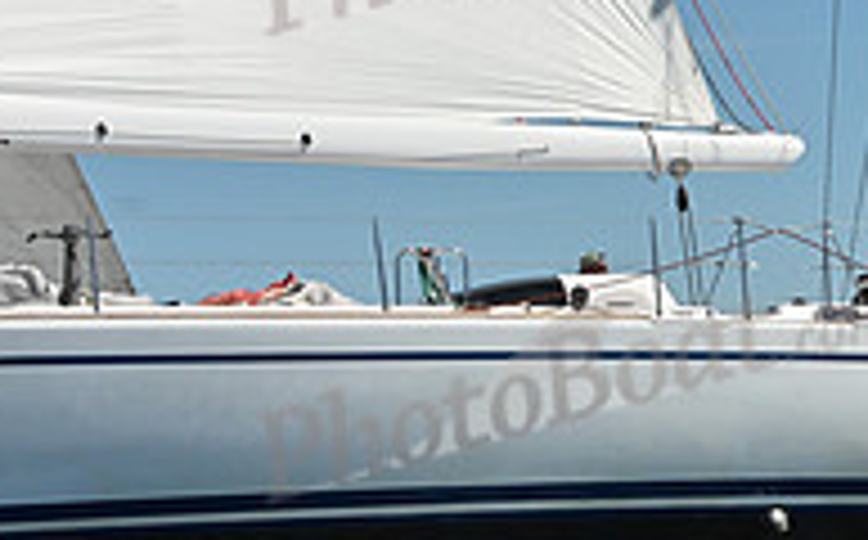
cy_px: 88
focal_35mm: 215
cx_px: 1129
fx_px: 5079
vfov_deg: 6.1
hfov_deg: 9.6
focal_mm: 70
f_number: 14
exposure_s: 1/800
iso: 320
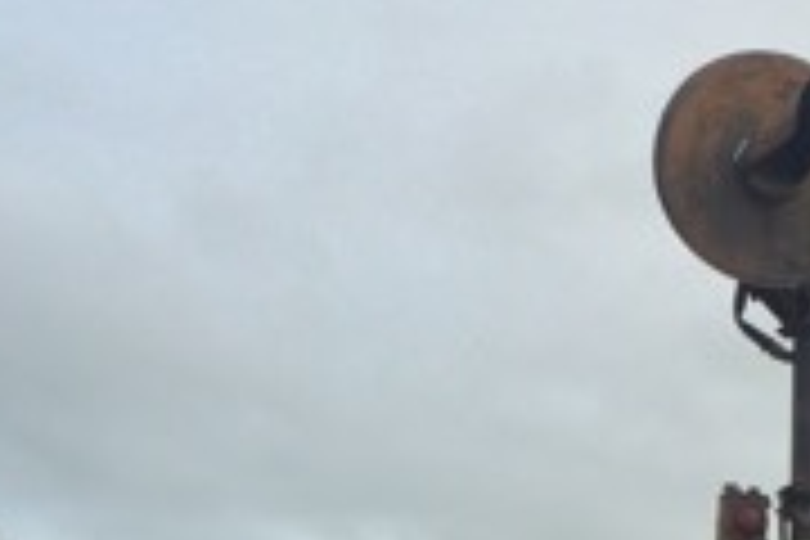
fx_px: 1957
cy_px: 634
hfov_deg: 23.1
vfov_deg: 15.2
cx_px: 612
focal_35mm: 87
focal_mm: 4.15
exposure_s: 1/339
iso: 32
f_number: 2.2
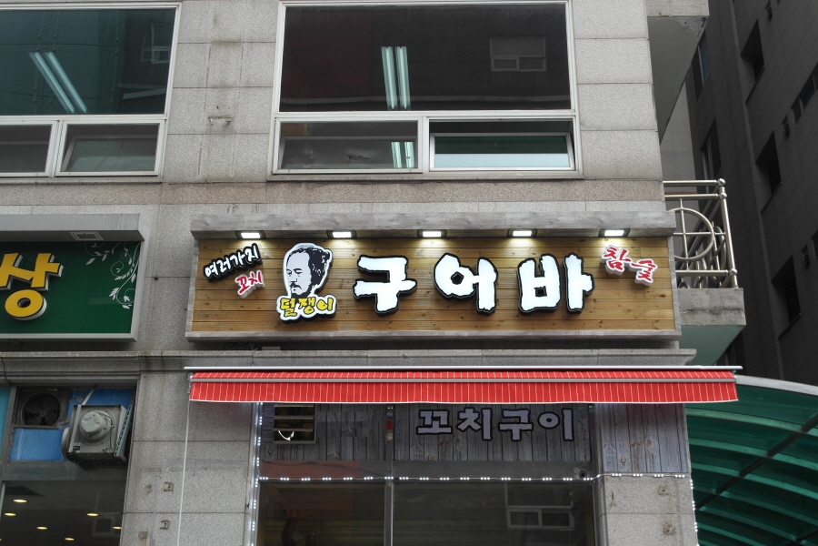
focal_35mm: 43
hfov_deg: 45.4
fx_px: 977
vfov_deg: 31.2
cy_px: 273
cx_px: 409
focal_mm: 28
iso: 100
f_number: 4
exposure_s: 1/125
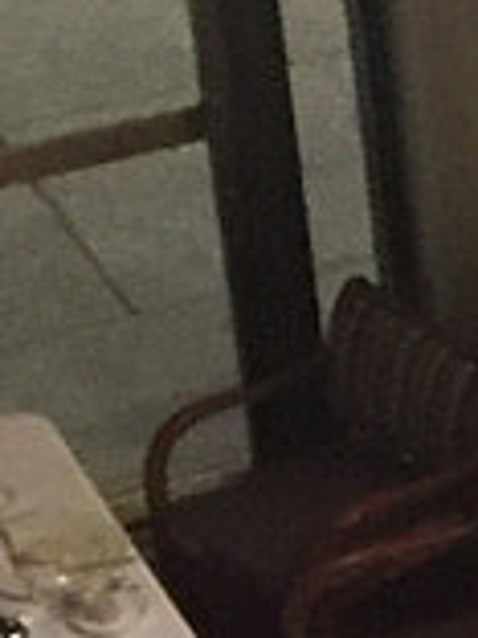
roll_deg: -12.1
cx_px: 2843
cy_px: 773
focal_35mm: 297
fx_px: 5468
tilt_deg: -38.6
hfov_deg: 4.1
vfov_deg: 6.6
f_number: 2.2
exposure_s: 1/30
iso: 200
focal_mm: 4.15
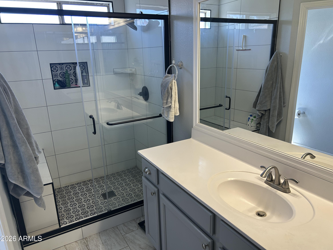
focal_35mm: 26
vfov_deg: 53.1
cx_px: 166
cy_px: 125
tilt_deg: -13.4
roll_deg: +2.8
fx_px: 250
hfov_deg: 67.3
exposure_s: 1/120
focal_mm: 5.7
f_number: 1.5
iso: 64
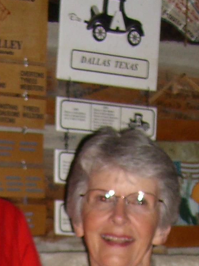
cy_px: 499
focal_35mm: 156
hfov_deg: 9.5
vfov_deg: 11.6
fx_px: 1196
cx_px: 12
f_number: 2.8
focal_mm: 7.9
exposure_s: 1/60
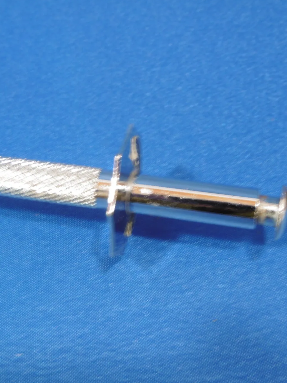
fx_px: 641
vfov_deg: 33.2
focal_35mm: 58
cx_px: 141
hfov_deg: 25.2
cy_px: 192
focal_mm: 7.7
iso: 100
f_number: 3.8
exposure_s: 1/4
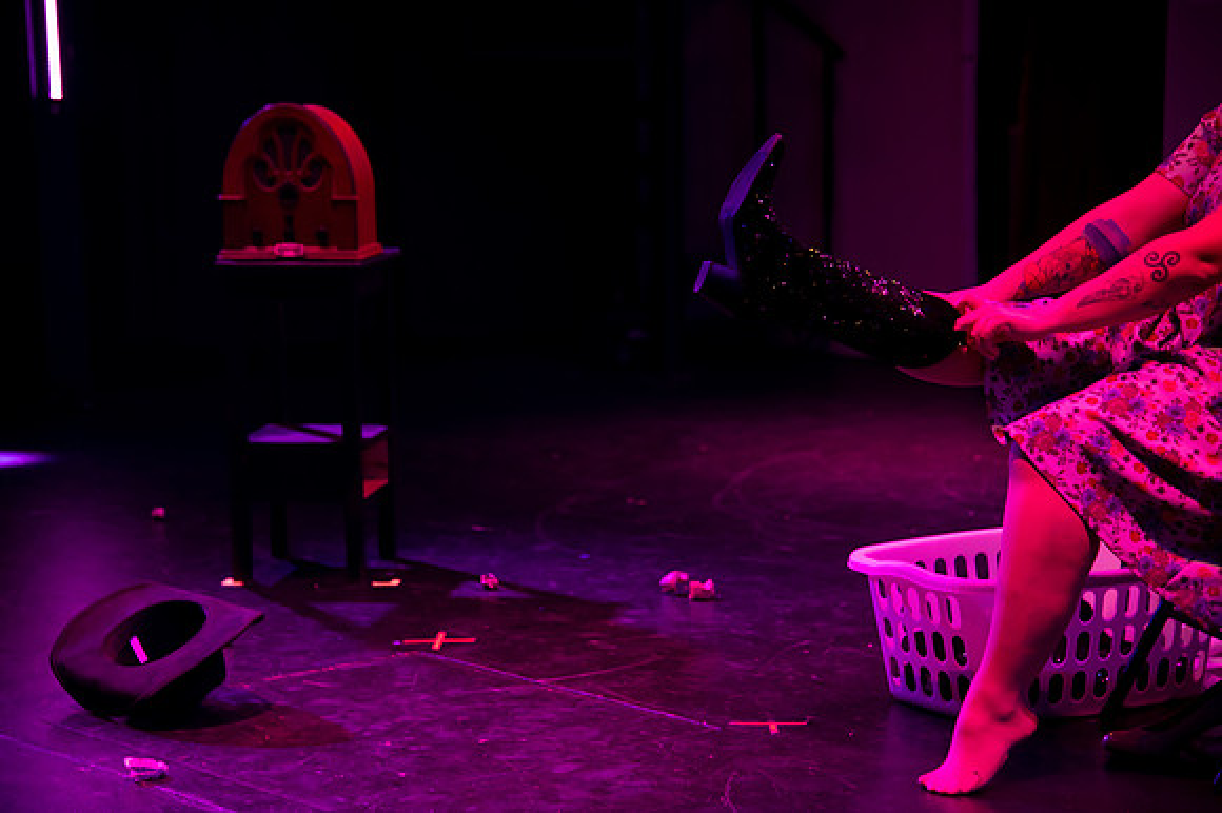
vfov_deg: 14.4
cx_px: 599
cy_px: 406
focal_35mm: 95
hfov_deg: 21.4
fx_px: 3230
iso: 3200
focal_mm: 92
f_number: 4
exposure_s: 1/160
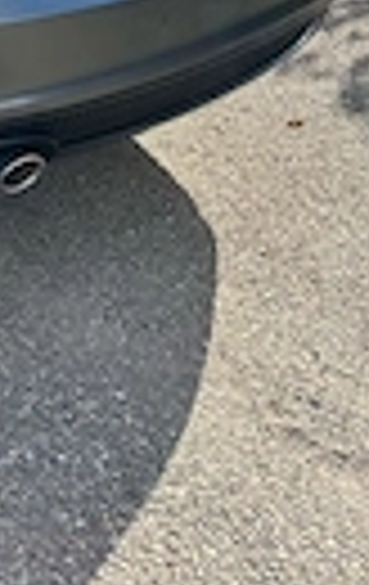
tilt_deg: -7.3
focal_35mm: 78
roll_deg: +0.3
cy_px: -284
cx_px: -279
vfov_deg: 22.1
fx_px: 1247
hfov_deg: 14.8
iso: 80
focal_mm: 6.86
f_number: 1.78
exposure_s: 1/2299
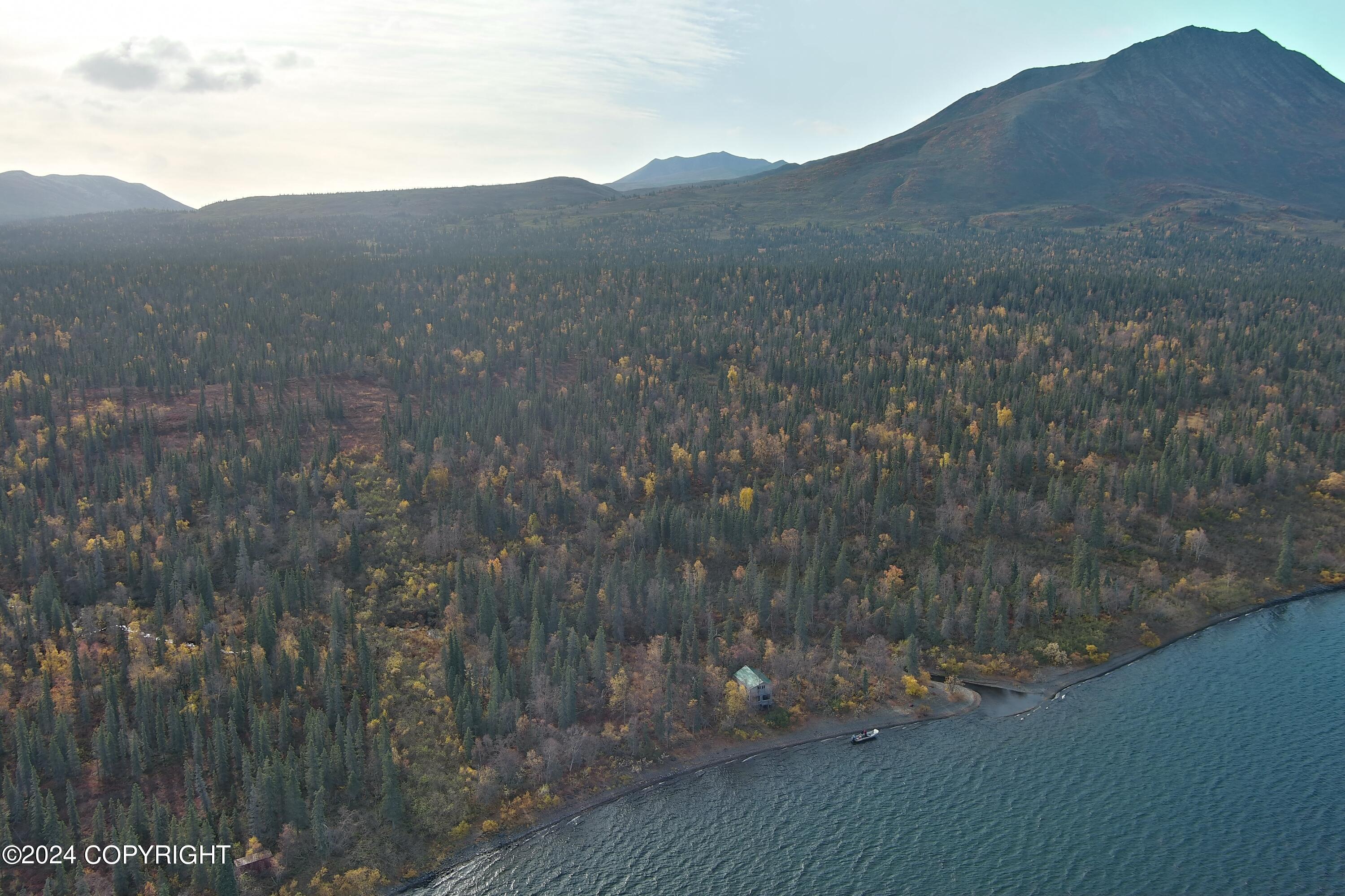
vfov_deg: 45.0
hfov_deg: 63.7
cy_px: 448
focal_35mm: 29
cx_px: 672
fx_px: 1083
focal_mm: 10.57
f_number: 2.8
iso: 100
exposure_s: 1/704
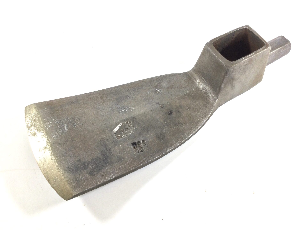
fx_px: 275
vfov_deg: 45.4
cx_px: 154
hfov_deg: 58.4
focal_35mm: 31
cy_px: 115
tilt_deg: -58.5
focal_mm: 3.3
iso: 32
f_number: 2.4
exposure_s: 1/100
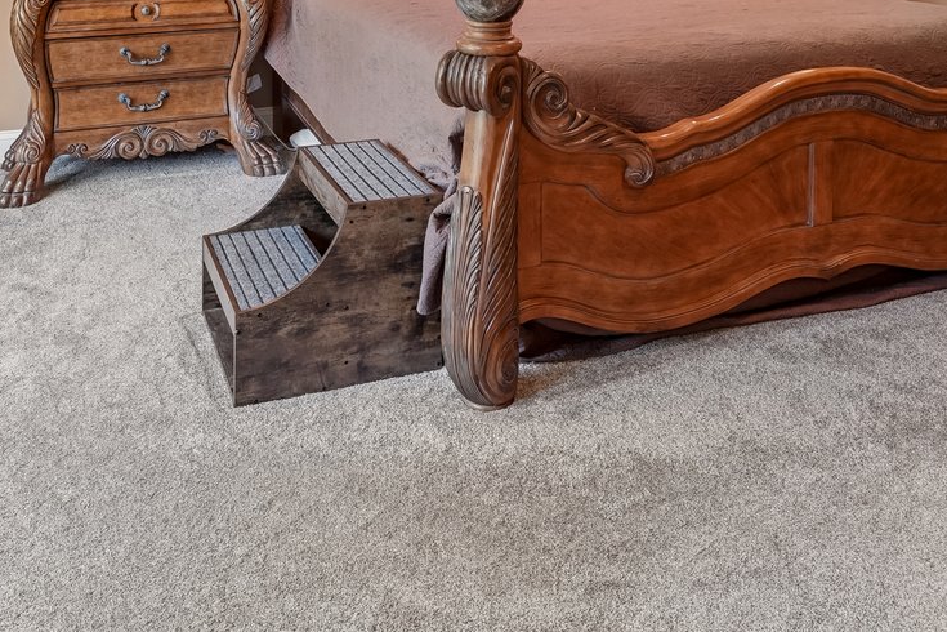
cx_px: 441
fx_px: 1026
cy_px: -152
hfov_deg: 49.5
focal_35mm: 39
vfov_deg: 28.9
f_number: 8
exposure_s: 1/6
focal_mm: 14
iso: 400
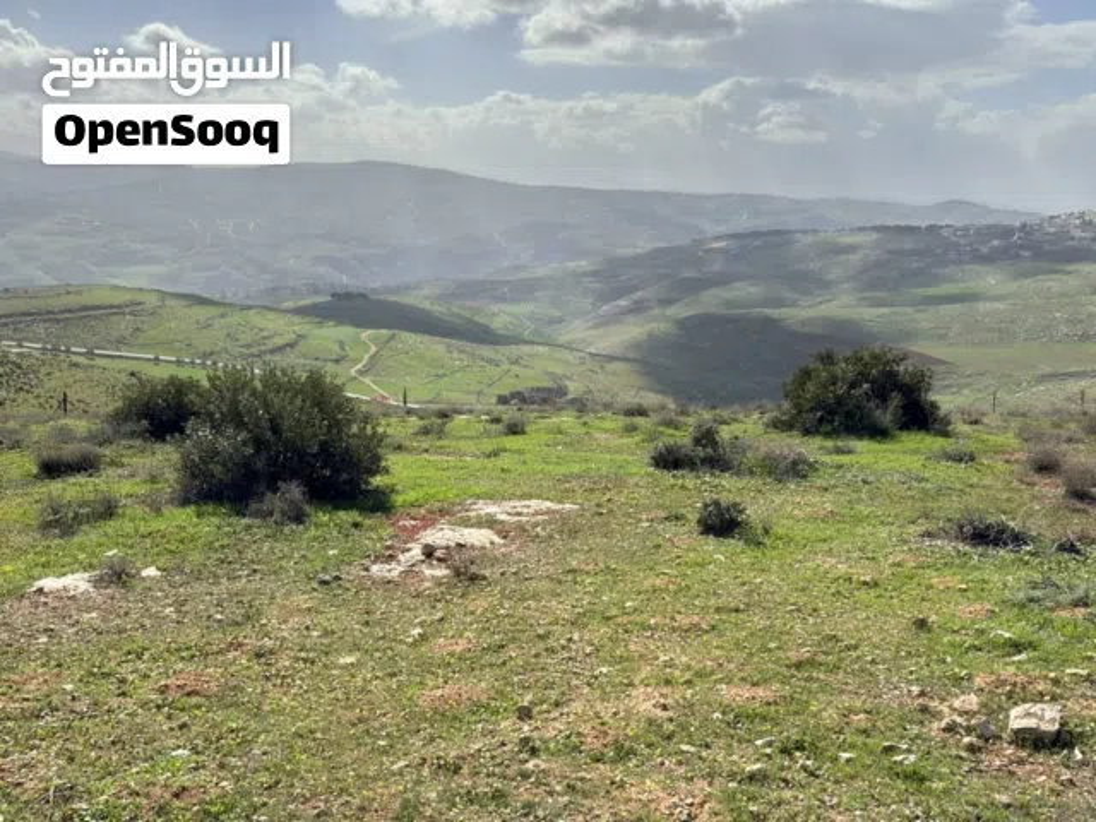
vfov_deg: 68.7
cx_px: 548
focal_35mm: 19
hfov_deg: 84.7
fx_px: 602
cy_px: 411
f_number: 2.2
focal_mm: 2.22
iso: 25
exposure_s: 1/1256
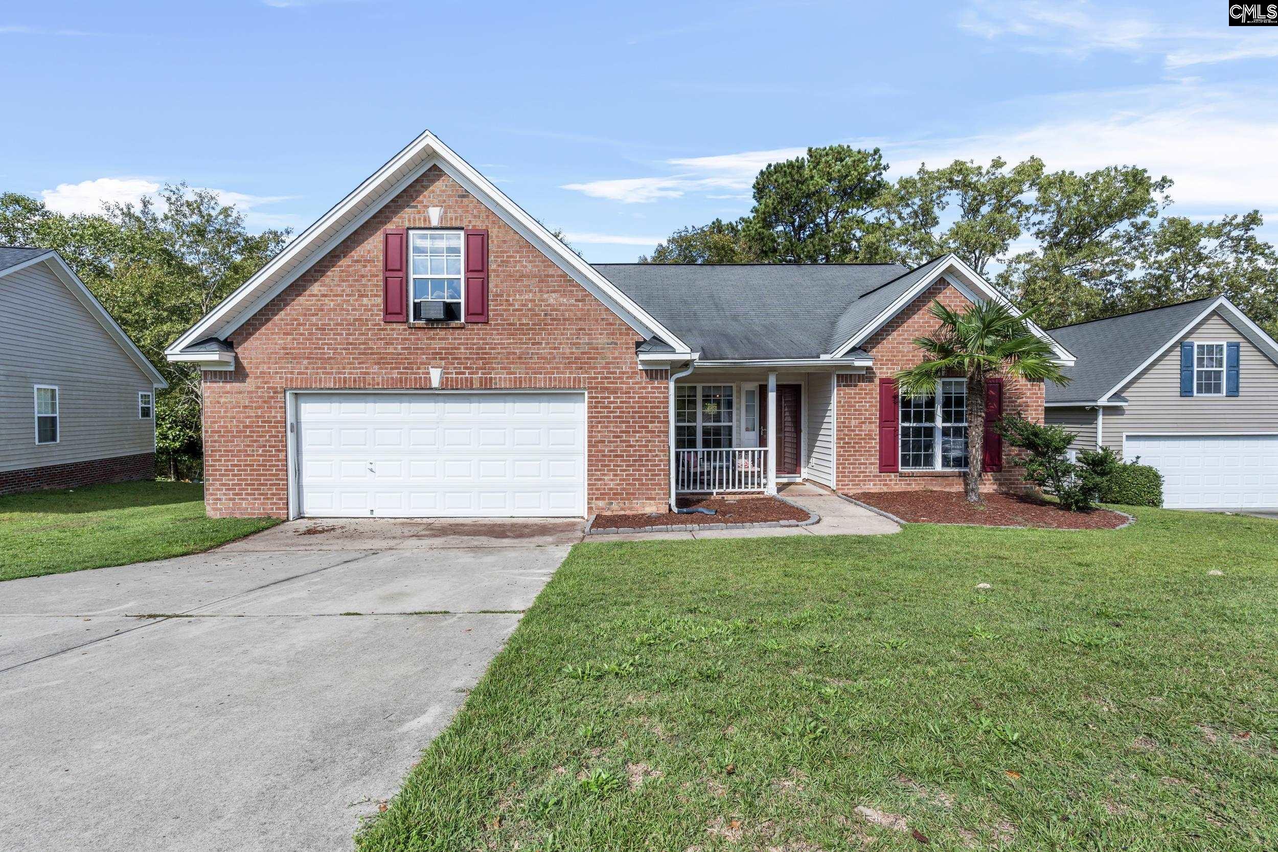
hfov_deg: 95.0
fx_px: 586
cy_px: 426
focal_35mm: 16
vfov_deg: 72.1
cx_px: 639
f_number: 6.3
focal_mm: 11
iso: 200
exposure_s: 1/250
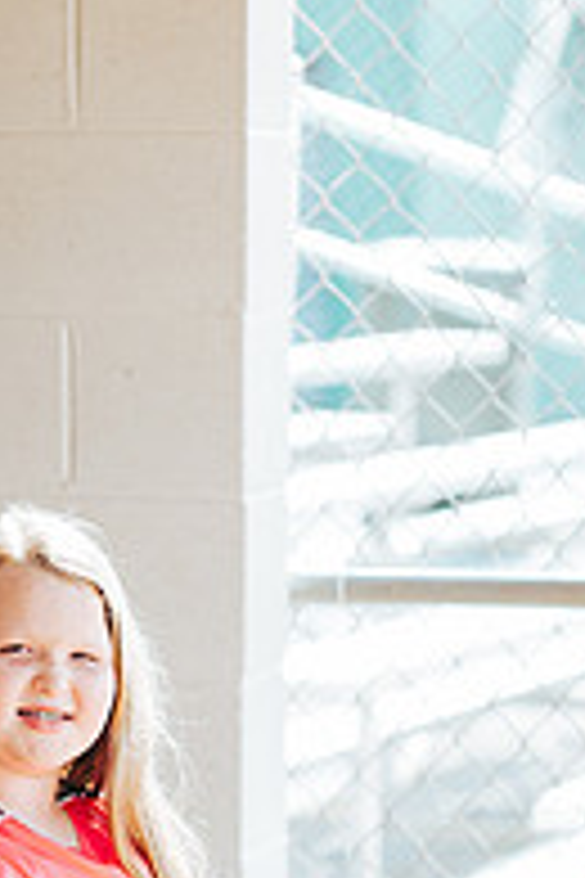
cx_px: 130
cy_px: 1009
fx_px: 4777
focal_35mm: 196
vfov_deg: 10.4
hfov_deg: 7.0
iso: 160
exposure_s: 1/400
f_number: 2.8
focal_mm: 85
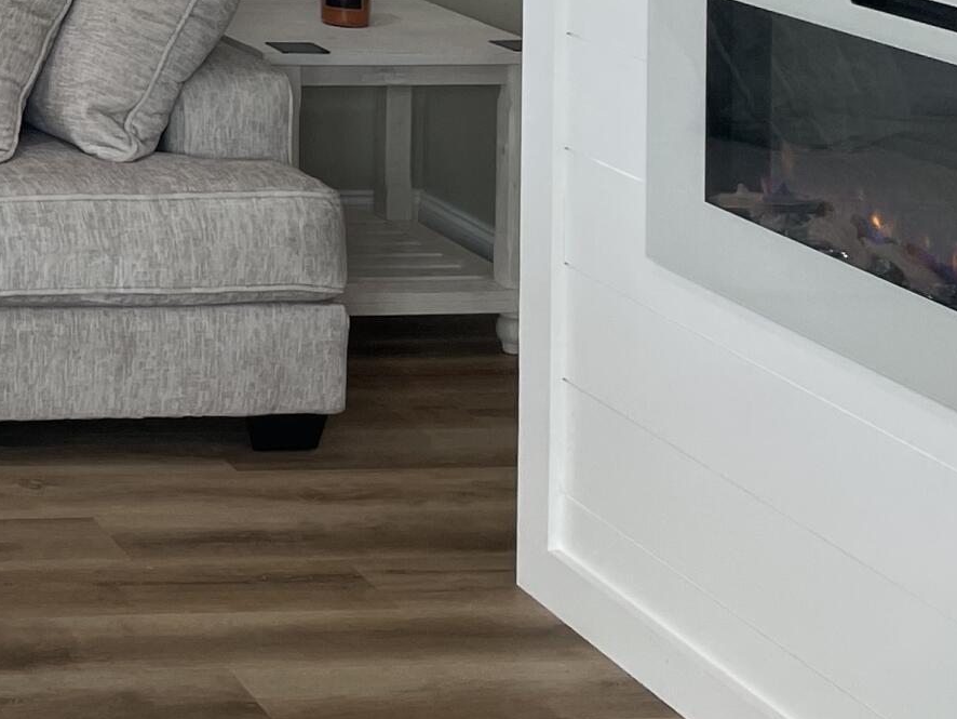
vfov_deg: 15.4
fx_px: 2434
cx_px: -511
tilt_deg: -0.1
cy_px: -398
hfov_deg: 19.2
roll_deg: -0.5
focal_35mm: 88
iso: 40
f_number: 1.6
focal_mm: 4.2
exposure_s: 1/120
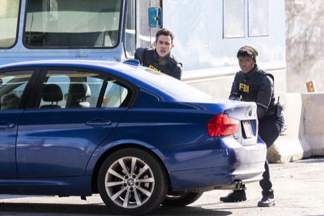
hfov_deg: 11.8
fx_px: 1565
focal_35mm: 174
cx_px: 162
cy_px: 108
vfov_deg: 7.9
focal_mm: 174
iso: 1000
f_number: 5
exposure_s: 1/2500
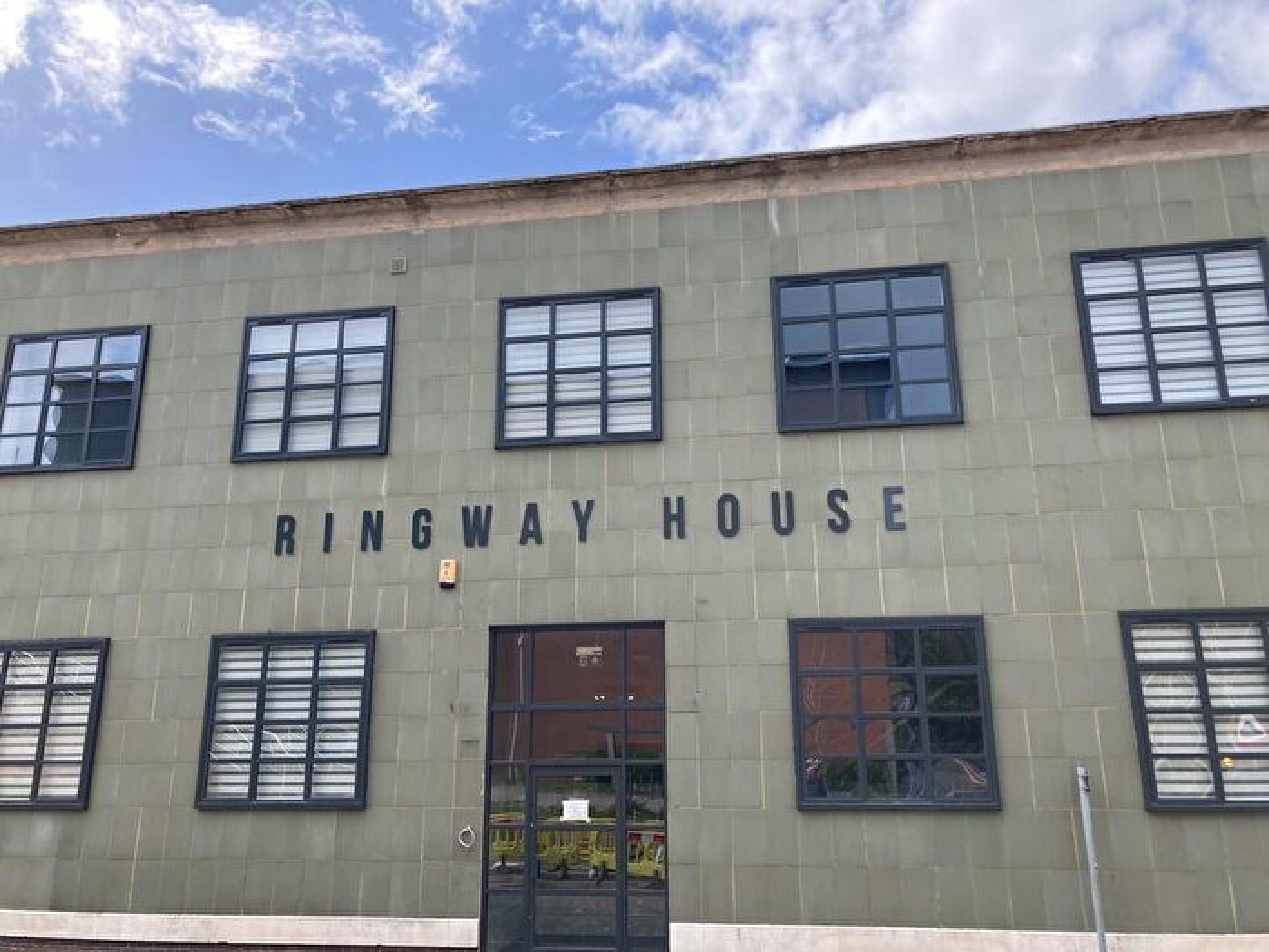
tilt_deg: +13.8
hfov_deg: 63.4
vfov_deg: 49.7
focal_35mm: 28
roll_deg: -1.0
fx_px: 1026
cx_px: 634
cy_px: 476
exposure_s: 1/934
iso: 20
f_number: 1.8
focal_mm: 3.99
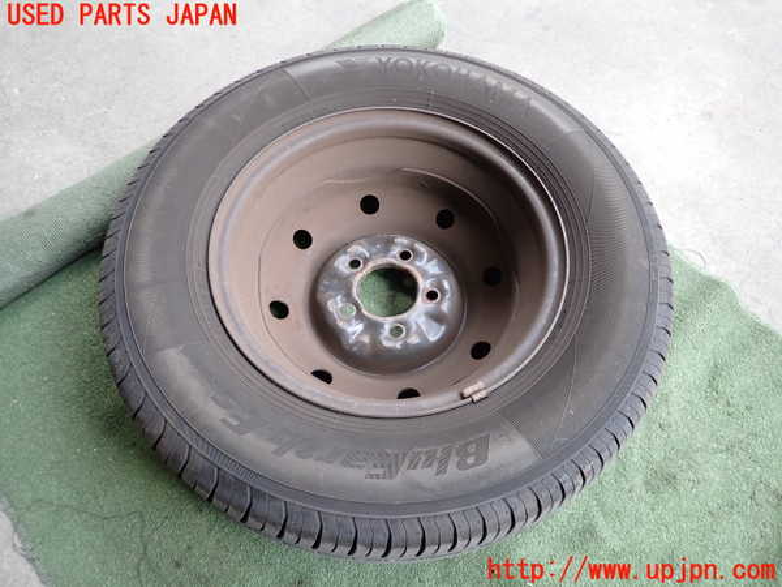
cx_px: 391
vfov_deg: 54.9
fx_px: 565
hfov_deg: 69.4
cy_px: 294
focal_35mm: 25
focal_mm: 4.5
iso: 200
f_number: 2
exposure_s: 1/100
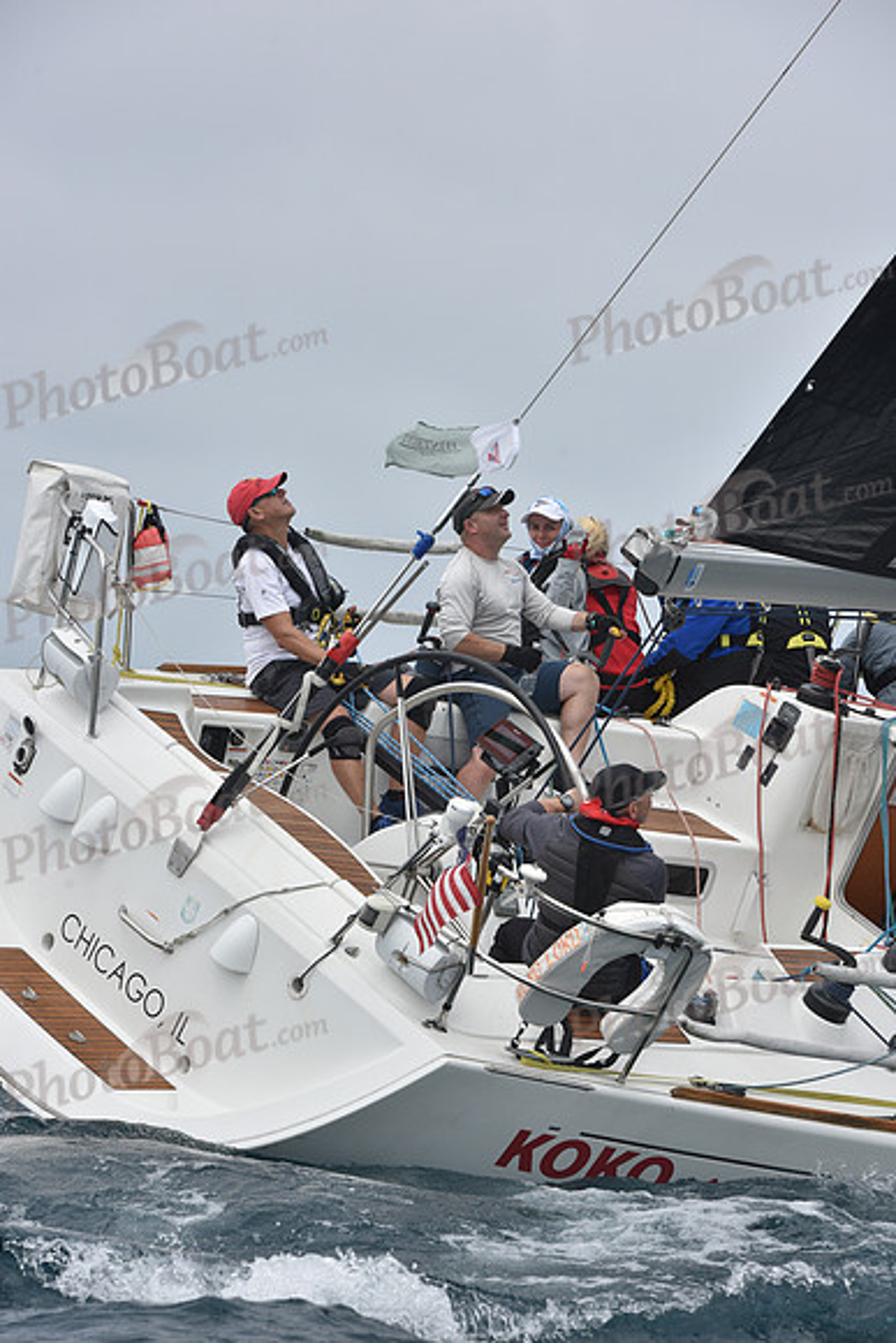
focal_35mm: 150
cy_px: 672
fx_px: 5596
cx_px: 448
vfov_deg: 13.7
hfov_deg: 9.2
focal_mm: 150
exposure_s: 1/800
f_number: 10
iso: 250
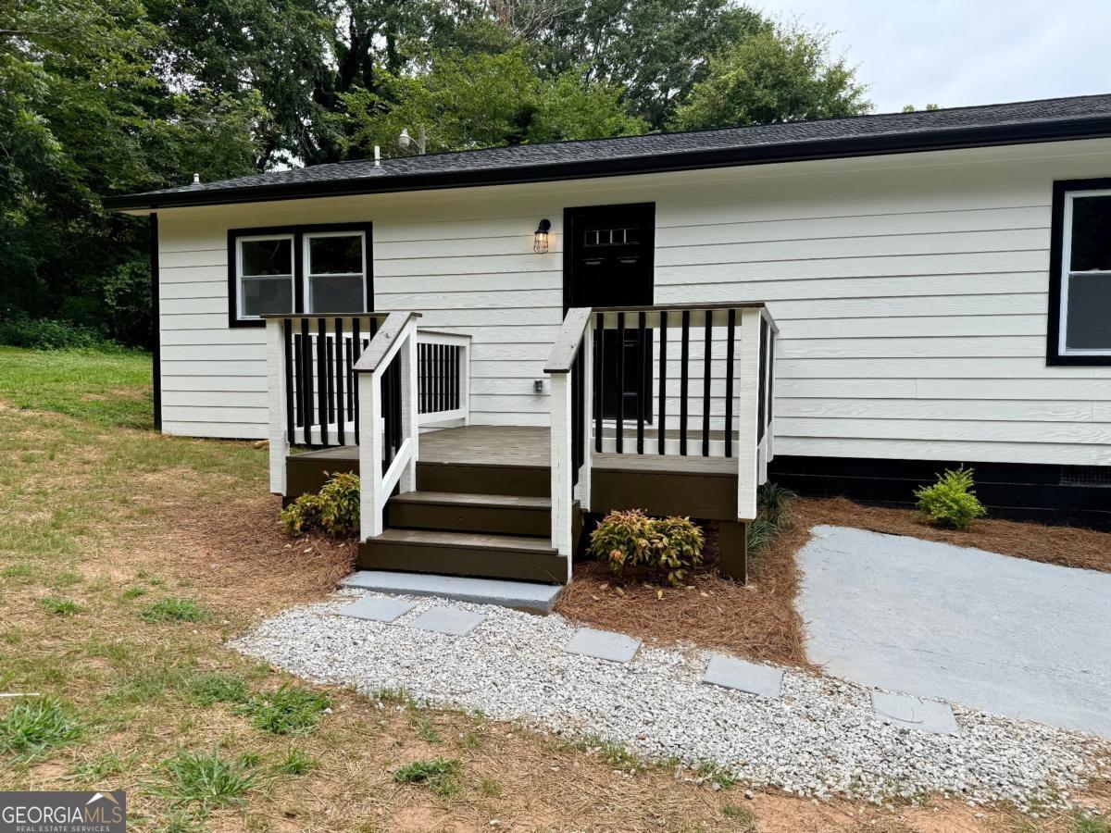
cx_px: 556
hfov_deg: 71.6
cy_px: 416
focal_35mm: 24
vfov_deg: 56.8
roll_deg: -0.5
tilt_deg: -2.9
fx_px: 770
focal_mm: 6.76
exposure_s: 1/1901
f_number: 1.78
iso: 80
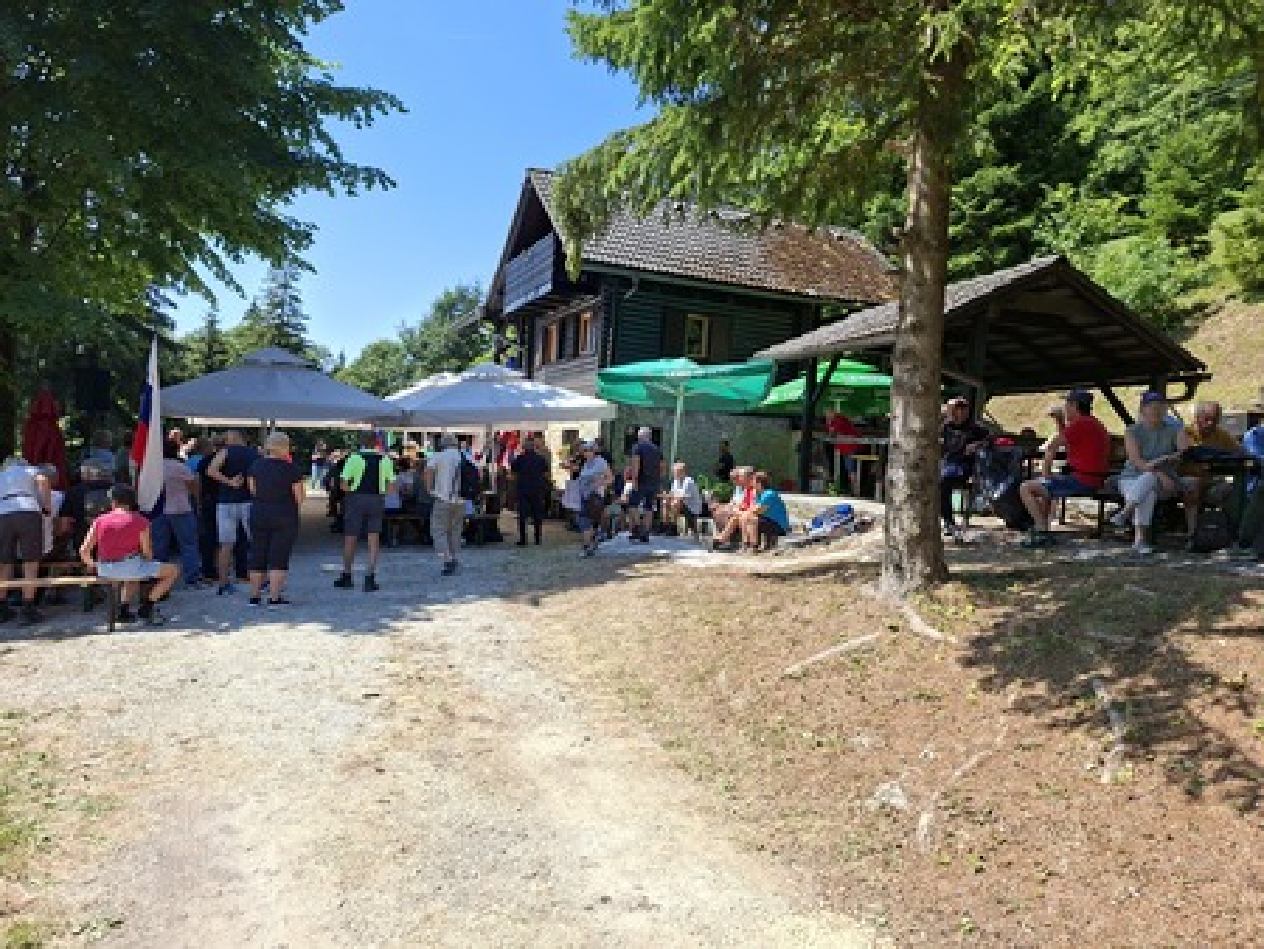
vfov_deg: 58.9
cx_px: 632
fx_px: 840
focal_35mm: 23
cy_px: 474
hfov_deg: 73.9
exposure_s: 1/1285
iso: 50
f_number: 1.8
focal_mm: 5.54
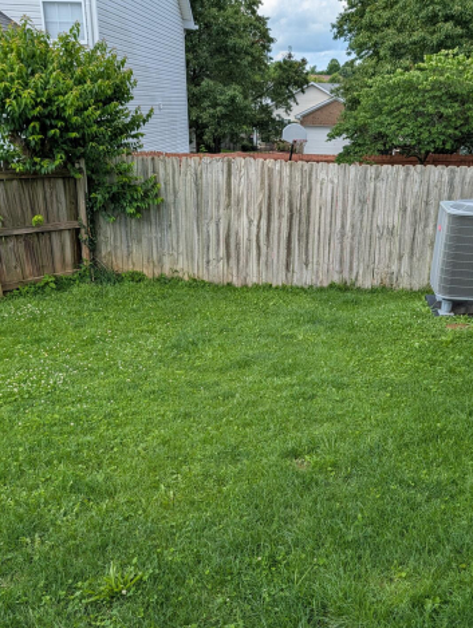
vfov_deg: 53.6
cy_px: 374
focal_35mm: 34
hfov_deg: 41.2
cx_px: 327
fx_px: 618
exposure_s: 1/797
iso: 22
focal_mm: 6.9
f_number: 1.68
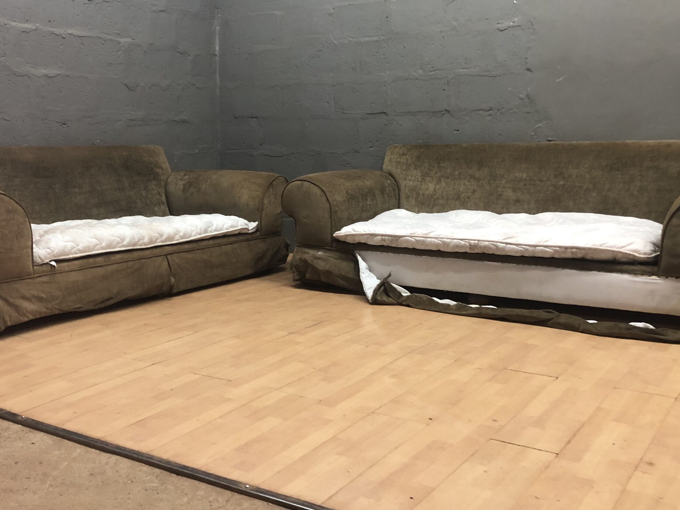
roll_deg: -0.4
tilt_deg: -4.8
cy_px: 197
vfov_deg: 36.6
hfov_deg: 47.7
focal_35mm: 39
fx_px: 766
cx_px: 296
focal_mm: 3.99
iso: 64
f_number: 1.8
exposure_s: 1/17
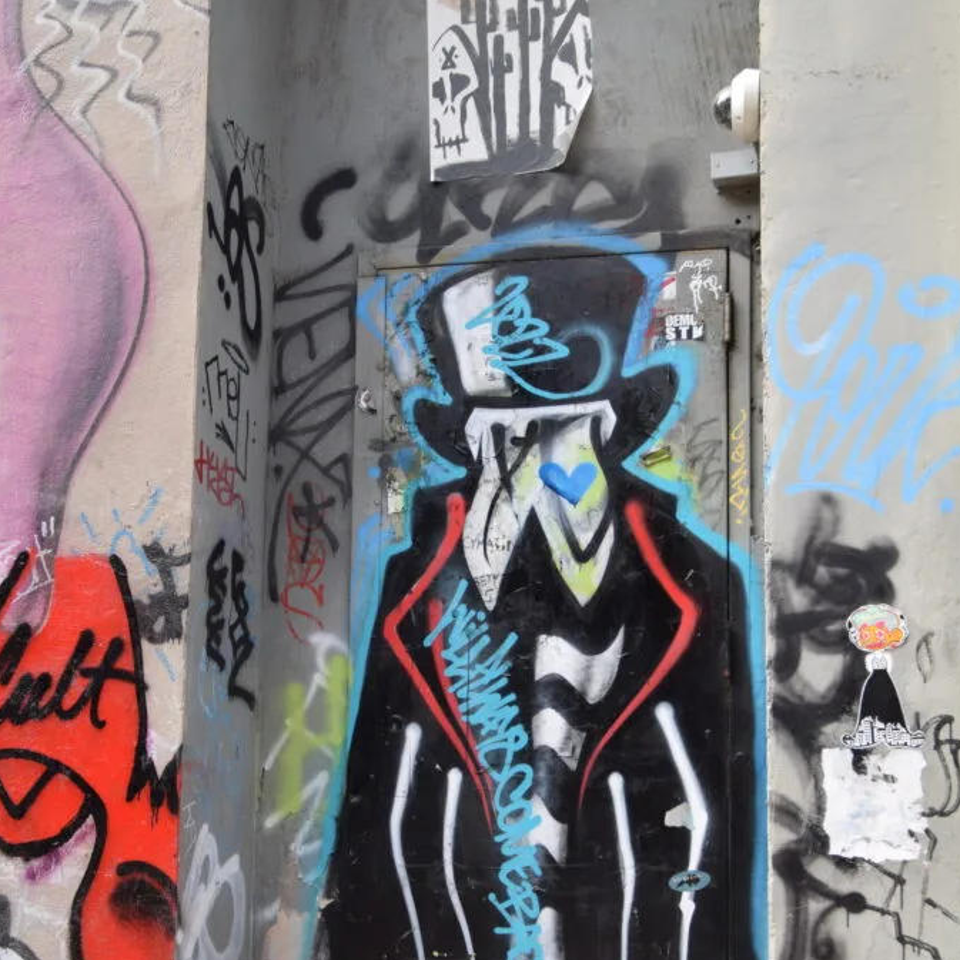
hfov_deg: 37.8
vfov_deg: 37.7
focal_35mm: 45
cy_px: 581
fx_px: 1401
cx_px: 484
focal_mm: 23
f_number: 6.3
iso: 400
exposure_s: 1/160
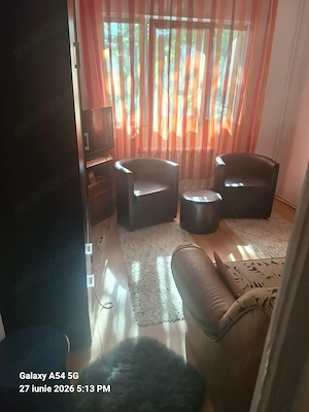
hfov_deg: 58.9
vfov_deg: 73.9
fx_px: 274
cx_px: 154
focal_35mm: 23
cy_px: 206
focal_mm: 5.54
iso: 40
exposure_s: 1/124
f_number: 1.8
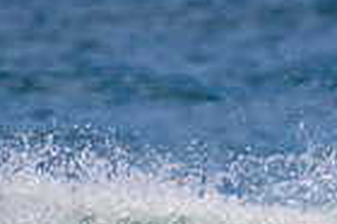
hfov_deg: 0.6
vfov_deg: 0.4
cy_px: 341
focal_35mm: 3725
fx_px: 34829
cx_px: 434
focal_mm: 800
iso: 640
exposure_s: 1/2000
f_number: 11
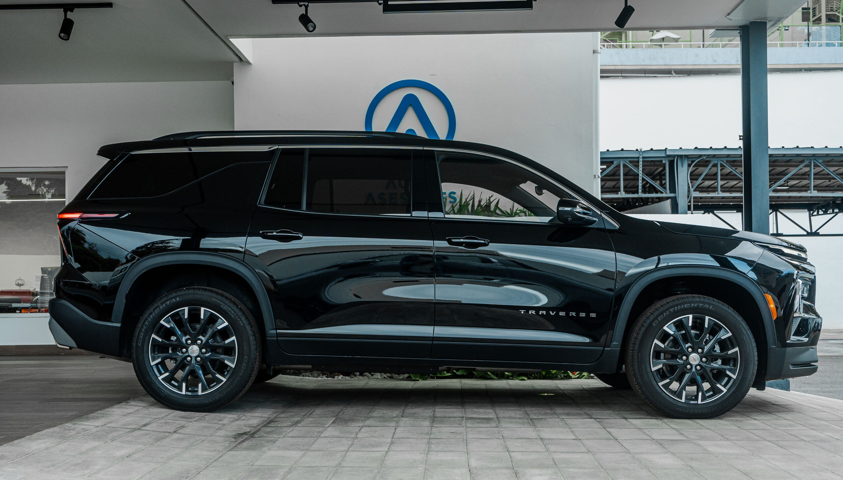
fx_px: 890
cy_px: 281
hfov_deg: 50.7
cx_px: 422
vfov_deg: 30.1
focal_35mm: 40
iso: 800
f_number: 7.1
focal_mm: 38
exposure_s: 1/125
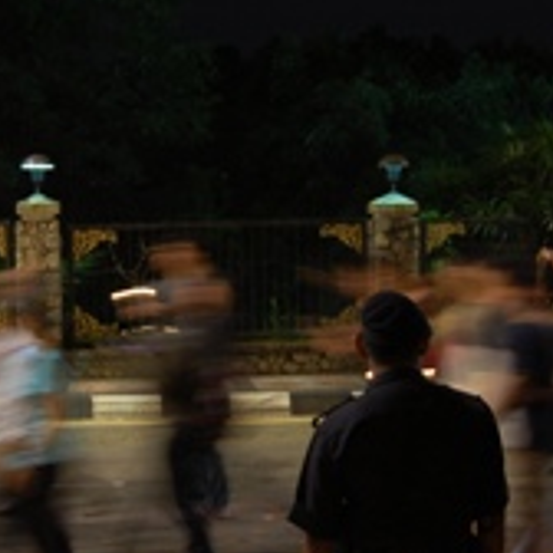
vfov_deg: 22.8
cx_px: 224
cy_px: 253
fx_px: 1374
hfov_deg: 22.7
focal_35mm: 76
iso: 200
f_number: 3.8
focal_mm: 20
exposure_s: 1/2.5
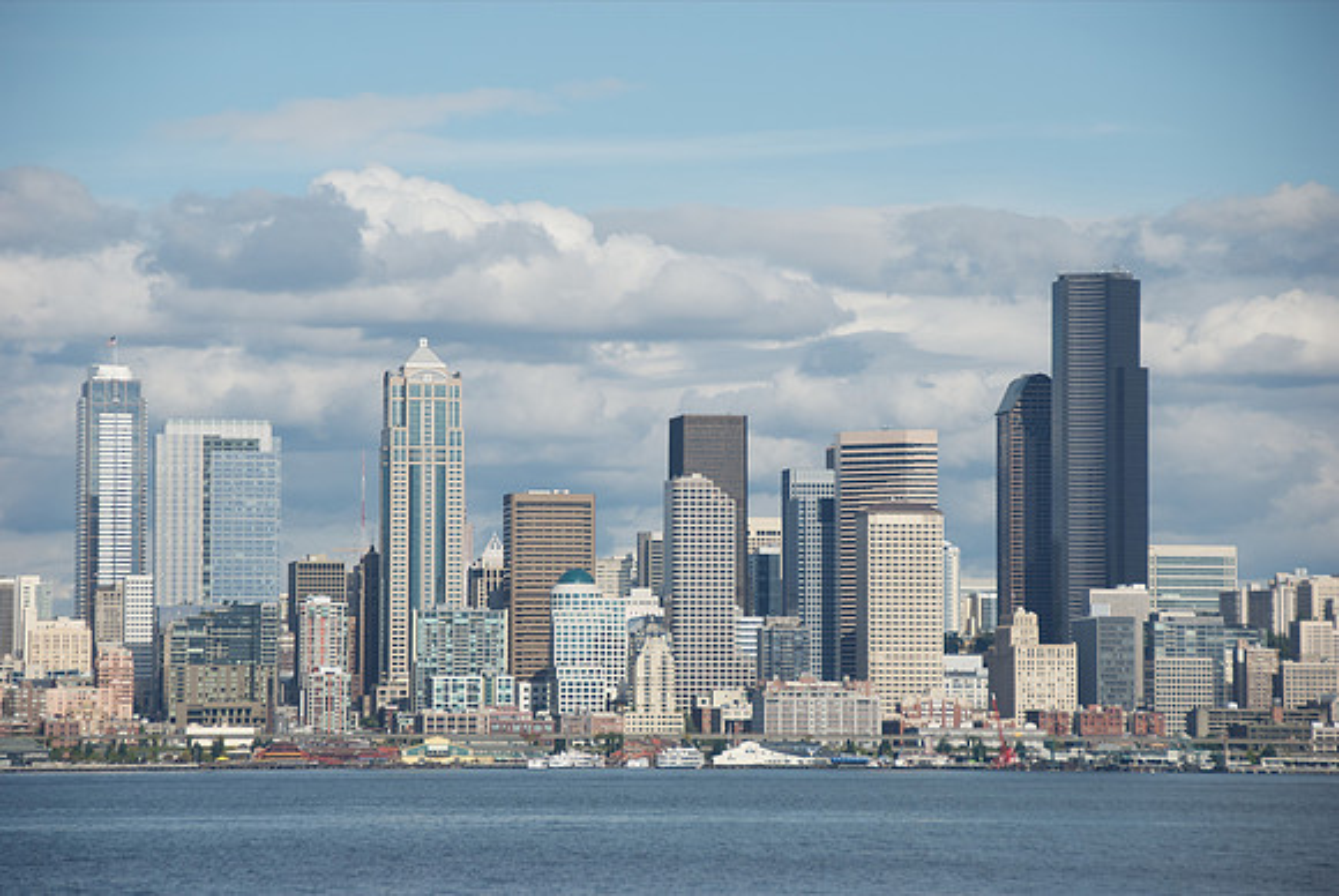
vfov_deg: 8.7
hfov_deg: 13.0
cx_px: 670
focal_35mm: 158
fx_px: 5864
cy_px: 448
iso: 100
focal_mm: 105
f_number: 5.6
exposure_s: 1/500
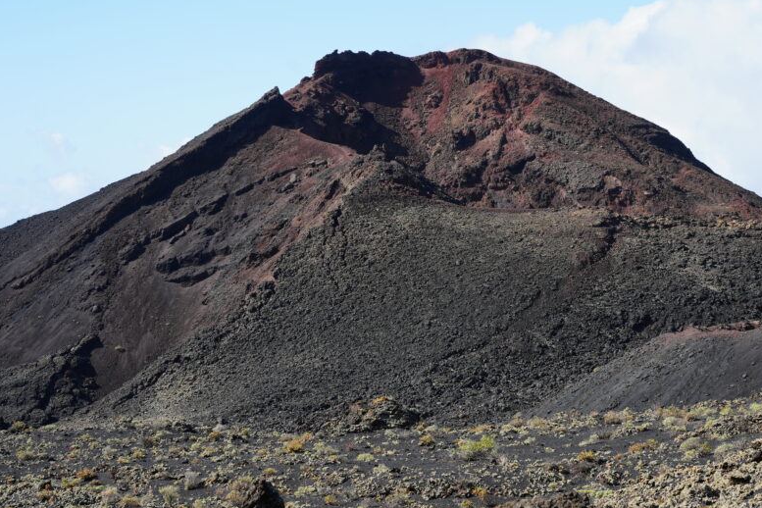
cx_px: 483
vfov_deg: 16.5
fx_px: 1757
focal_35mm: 83
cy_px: 264
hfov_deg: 24.4
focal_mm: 63
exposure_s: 1/160
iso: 100
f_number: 8
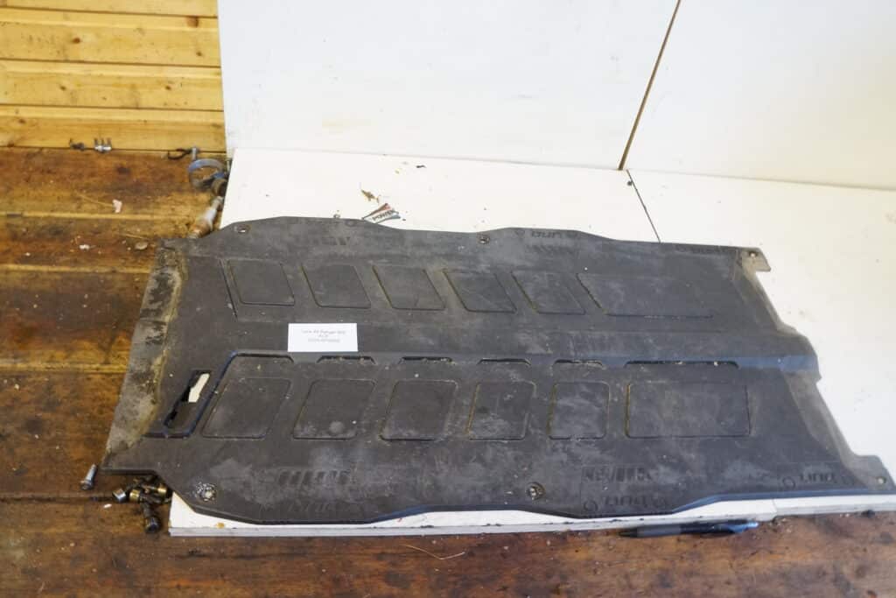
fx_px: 672
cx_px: 448
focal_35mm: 27
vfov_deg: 47.9
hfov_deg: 67.4
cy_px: 299
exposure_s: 1/40
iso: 1600
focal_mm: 18
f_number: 4
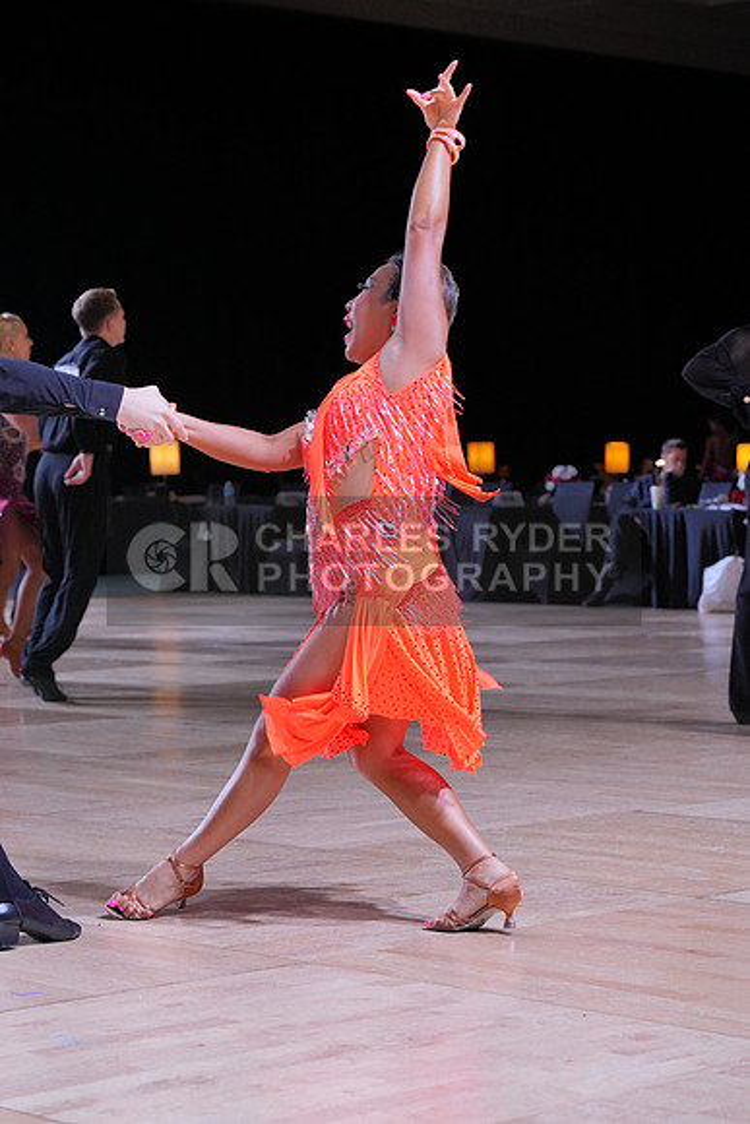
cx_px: 375
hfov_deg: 15.2
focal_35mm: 90
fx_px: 2811
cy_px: 562
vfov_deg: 22.6
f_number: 6.3
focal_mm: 90
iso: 2000
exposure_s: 1/400
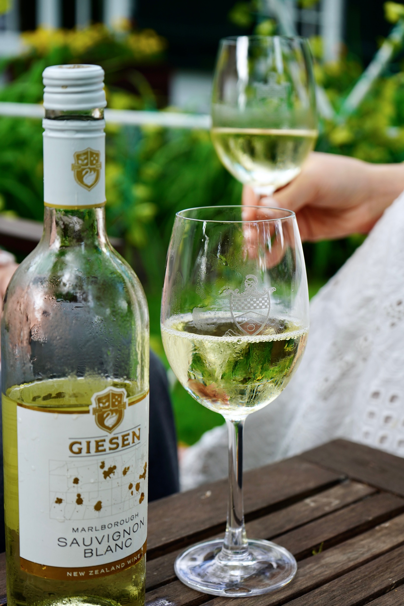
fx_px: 926
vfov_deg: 36.2
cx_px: 202
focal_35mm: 55
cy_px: 303
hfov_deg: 24.6
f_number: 5.6
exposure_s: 1/80
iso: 100
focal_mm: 55
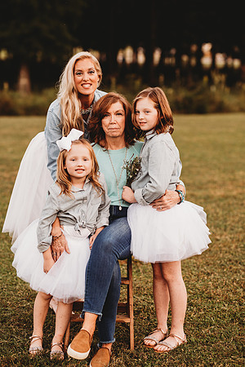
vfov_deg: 23.9
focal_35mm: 85
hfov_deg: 16.1
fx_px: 868
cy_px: 184
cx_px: 122
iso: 125
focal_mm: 85
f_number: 2.2
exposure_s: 1/125
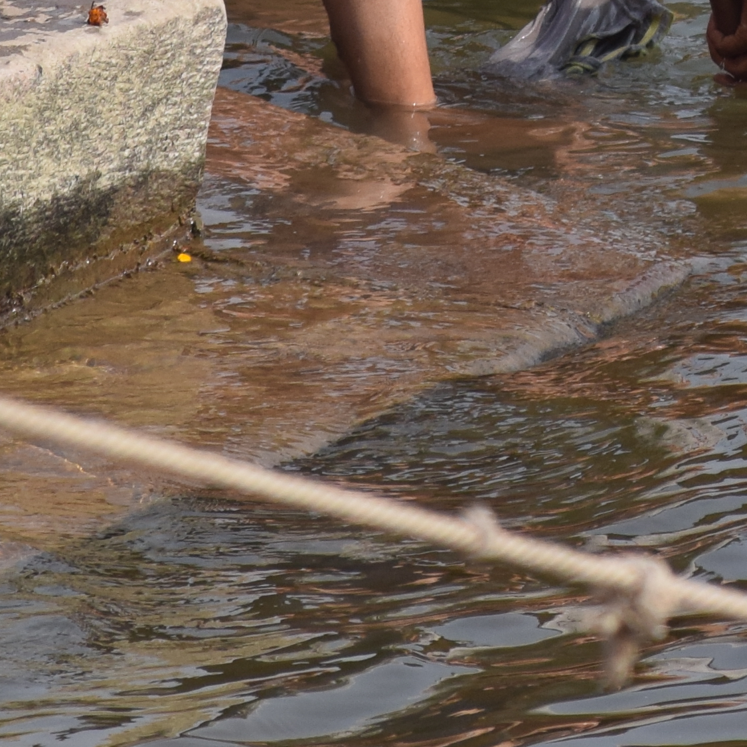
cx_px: 916
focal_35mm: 1360
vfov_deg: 1.3
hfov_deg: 1.3
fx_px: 33204
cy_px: -519
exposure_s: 1/1600
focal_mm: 200
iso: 400
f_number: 7.1
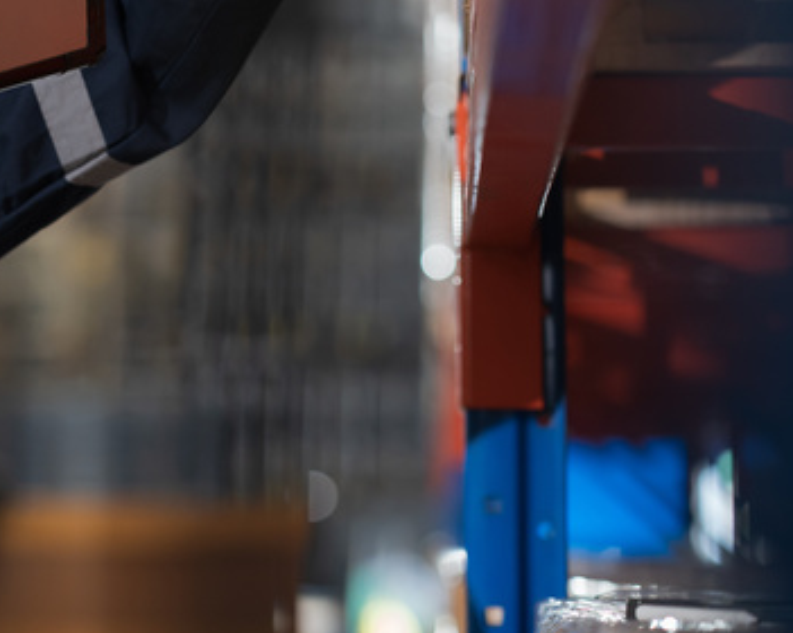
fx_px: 4267
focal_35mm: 182
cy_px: 148
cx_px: 2
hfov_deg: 10.5
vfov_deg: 8.5
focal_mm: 85
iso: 1000
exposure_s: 1/160
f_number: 2.5
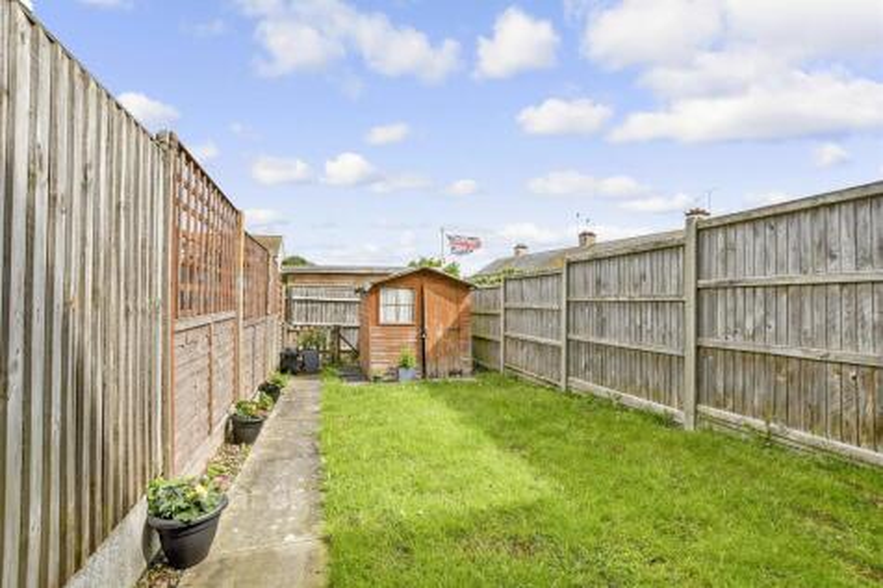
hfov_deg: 100.4
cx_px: 442
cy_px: 294
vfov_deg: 77.3
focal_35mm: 15
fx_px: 368
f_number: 9
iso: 500
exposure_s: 1/640
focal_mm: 10
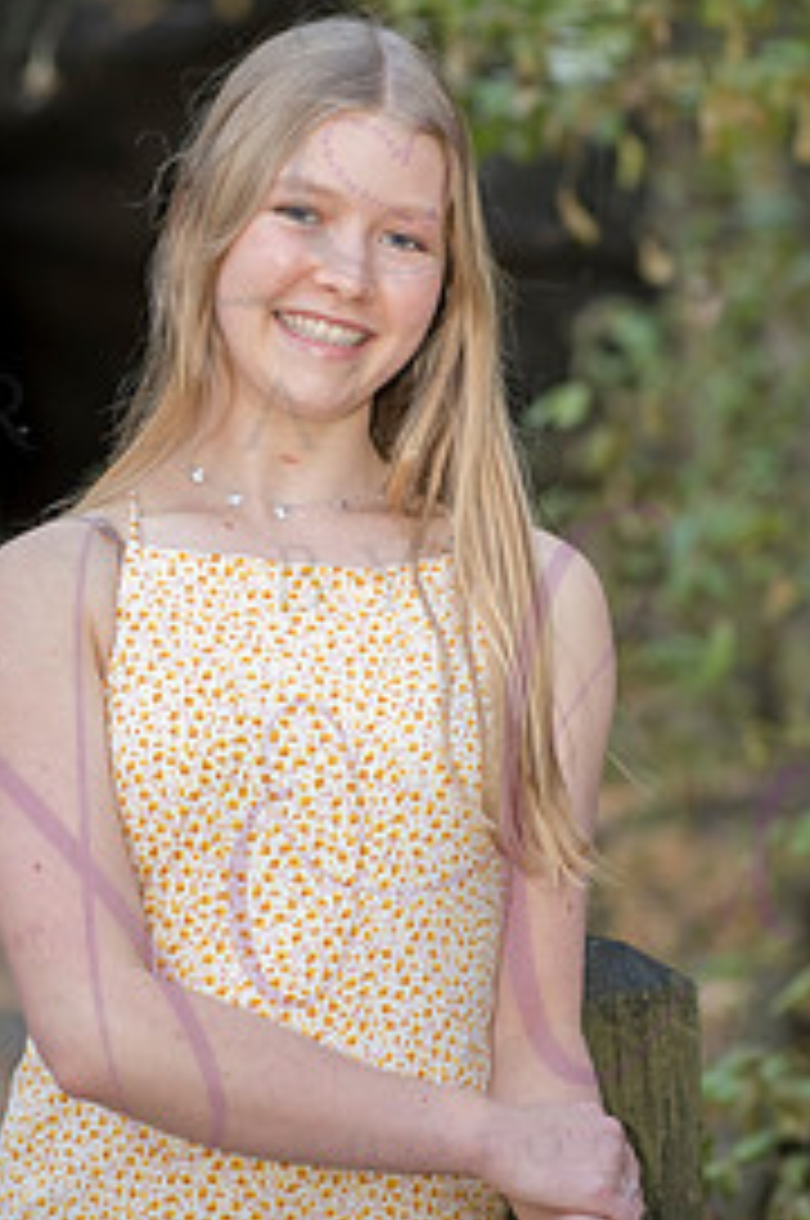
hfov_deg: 8.9
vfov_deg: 13.4
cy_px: 572
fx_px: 5177
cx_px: 410
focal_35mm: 153
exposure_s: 1/250
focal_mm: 92
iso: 800
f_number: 4
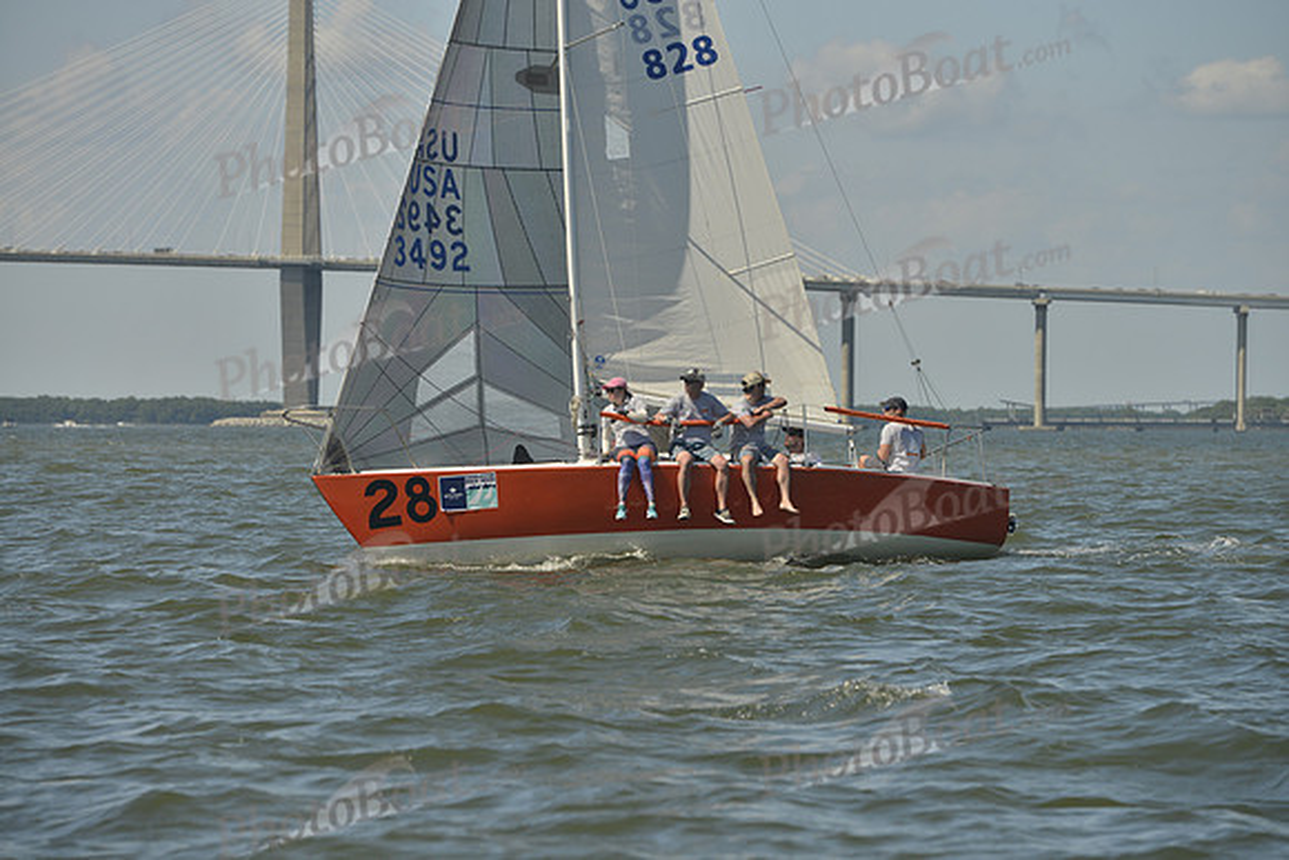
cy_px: 430
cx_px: 644
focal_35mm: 150
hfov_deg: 13.7
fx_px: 5372
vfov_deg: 9.2
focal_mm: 150
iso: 280
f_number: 6.3
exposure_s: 1/1250
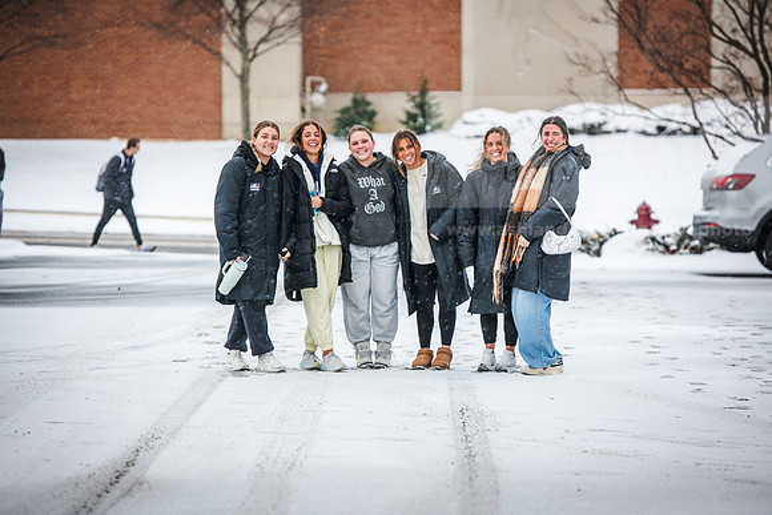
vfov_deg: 7.9
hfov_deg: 11.7
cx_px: 386
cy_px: 258
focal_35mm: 175
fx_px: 3753
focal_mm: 175
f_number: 4
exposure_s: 1/200
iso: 320
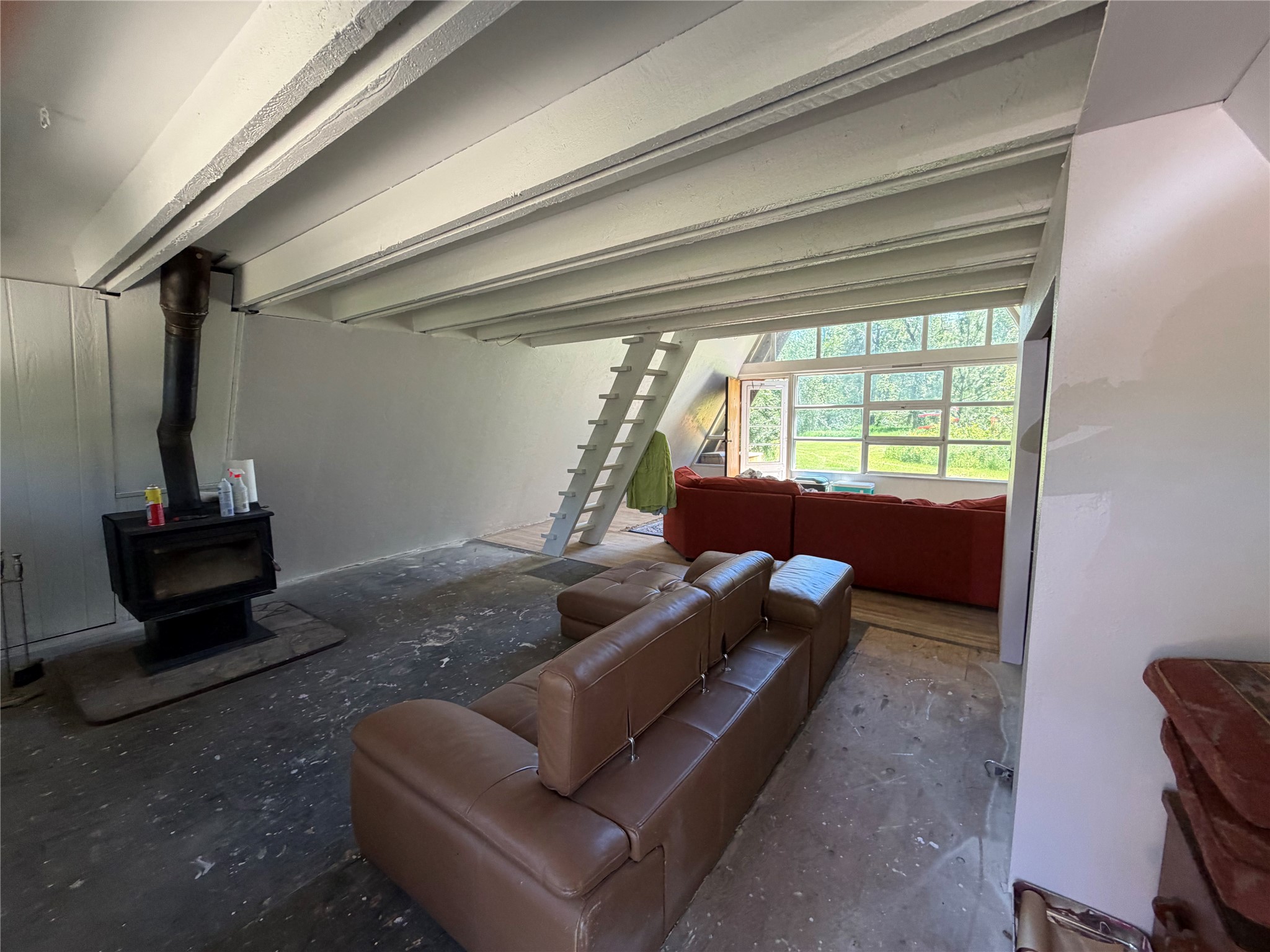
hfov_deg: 102.1
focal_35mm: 14
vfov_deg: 85.7
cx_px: 635
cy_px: 476
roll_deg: +0.6
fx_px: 514
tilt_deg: -7.8
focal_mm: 2.22
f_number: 2.2
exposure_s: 1/121
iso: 200
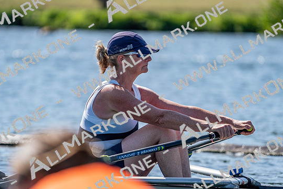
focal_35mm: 466
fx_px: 3664
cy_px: 99
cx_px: 135
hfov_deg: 4.4
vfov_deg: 3.0
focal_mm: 437
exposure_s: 1/2000
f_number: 6.3
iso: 320
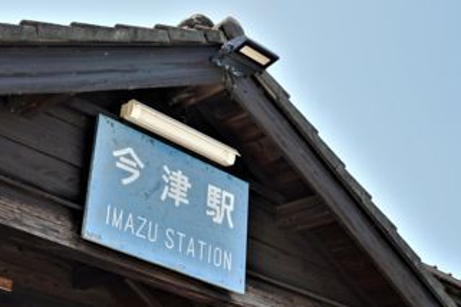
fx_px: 717
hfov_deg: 34.9
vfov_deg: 24.2
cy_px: 167
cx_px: 119
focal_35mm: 56
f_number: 8
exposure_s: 1/125
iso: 100
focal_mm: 24
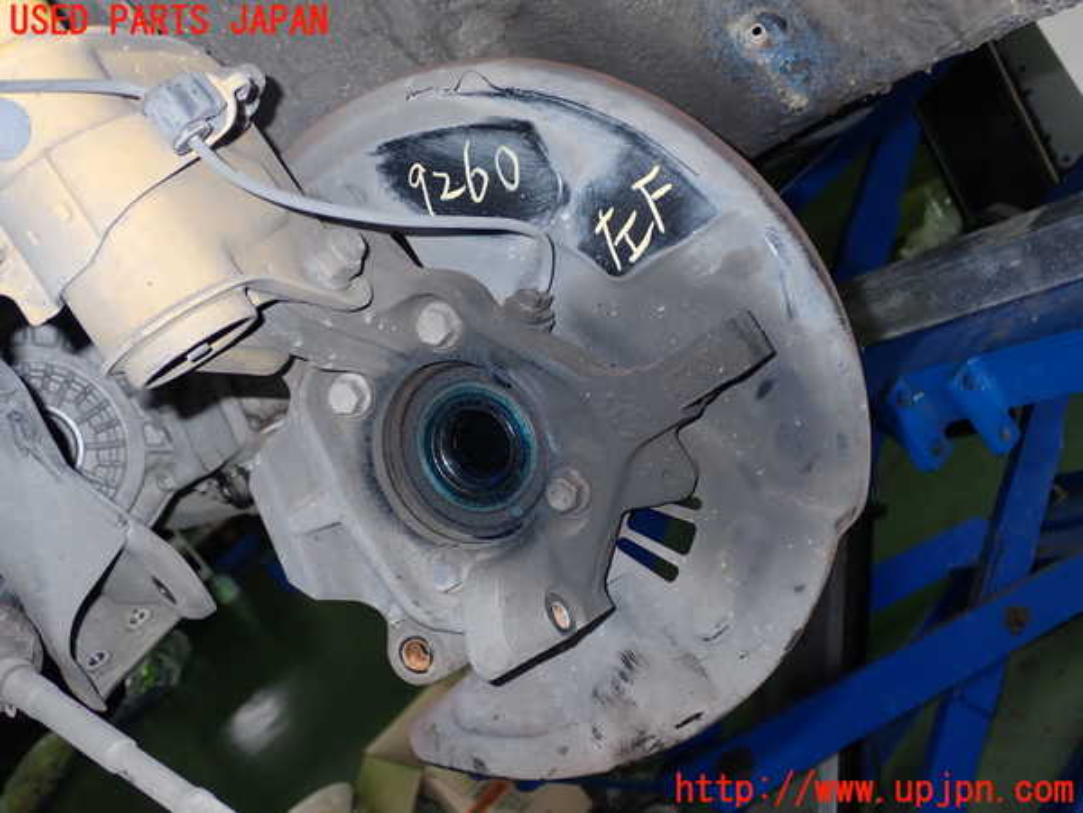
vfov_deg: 32.9
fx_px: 1377
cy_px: 406
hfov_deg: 42.9
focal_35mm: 44
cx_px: 542
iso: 200
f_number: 2.9
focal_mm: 7.84
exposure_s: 1/40
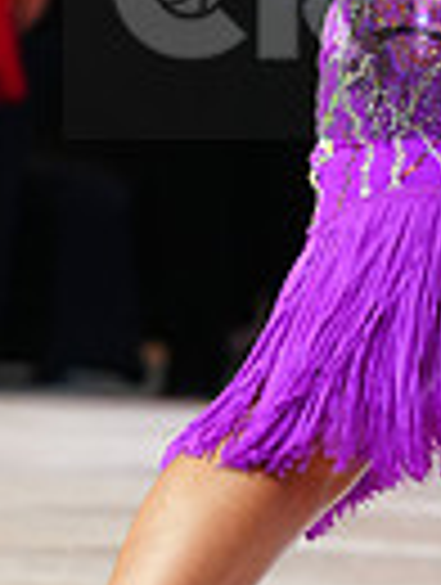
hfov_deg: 2.1
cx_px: 686
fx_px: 12089
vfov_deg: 2.8
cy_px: -9
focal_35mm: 714
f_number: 4
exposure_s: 1/250
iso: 2500
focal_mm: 167
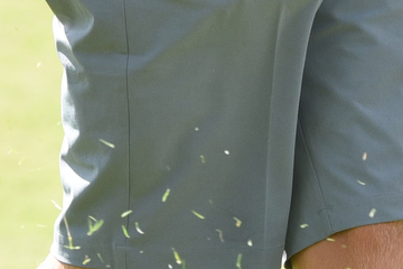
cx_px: 260
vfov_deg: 0.7
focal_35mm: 2001
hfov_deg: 1.0
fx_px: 22398
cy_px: -425
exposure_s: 1/640
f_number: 5.6
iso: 400
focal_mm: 300
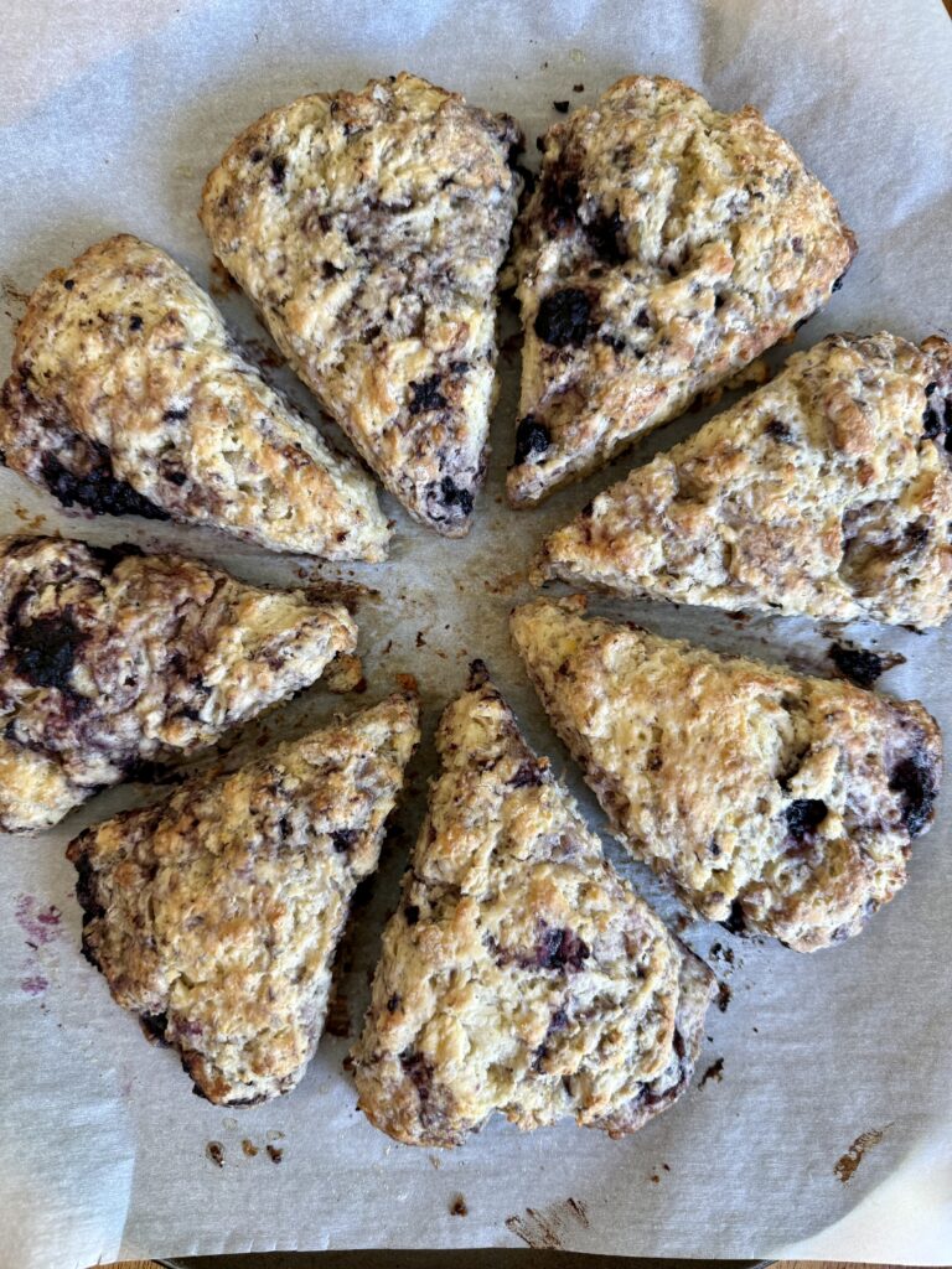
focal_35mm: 24
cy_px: 634
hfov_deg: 56.8
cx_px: 476
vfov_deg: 71.6
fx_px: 880
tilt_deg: -86.4
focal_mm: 6.76
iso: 125
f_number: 1.78
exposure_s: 1/60
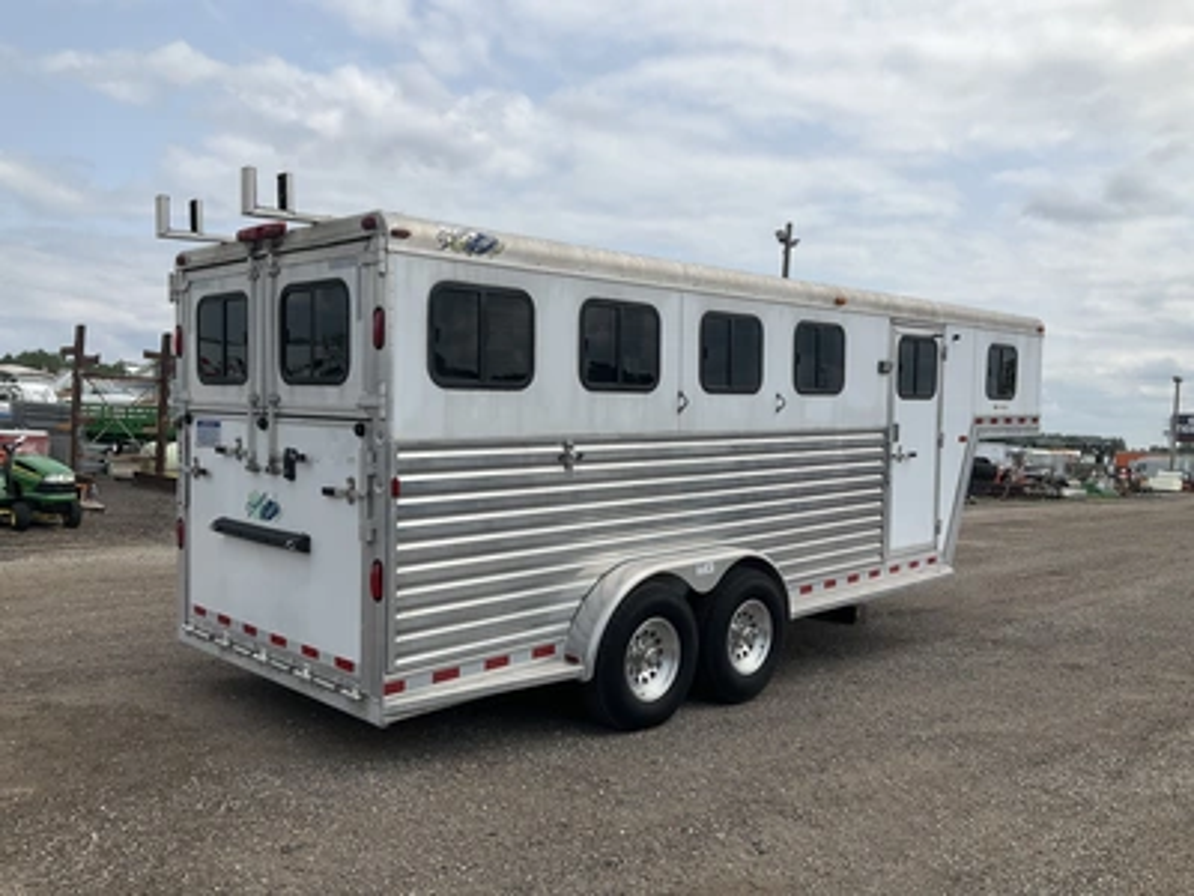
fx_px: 1000
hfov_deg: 61.7
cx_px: 597
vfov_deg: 48.2
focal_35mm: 29
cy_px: 448
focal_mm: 3
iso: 25
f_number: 1.8
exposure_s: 1/2801
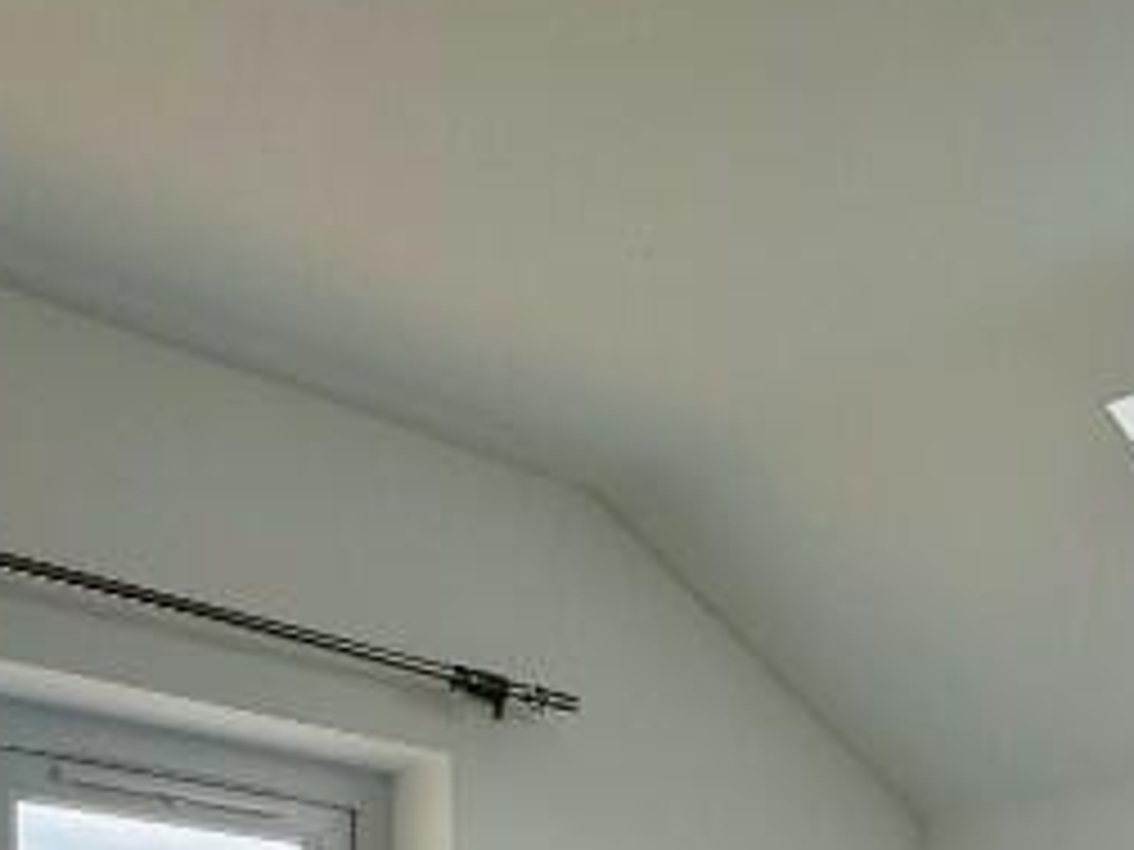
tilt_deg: +2.0
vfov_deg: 21.9
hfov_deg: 30.4
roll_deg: +0.9
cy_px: 1232
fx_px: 1867
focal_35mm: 57
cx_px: 1233
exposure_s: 1/173
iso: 40
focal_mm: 2.22
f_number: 2.2
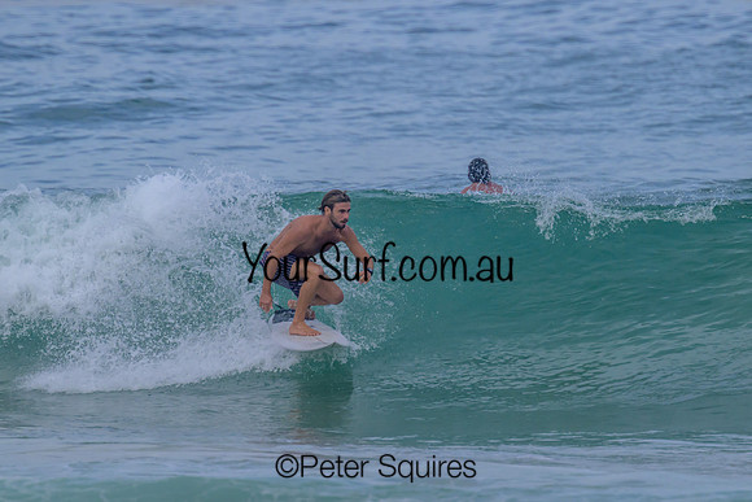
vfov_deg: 1.3
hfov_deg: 1.9
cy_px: 198
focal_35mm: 1077
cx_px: 466
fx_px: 22495
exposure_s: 1/2000
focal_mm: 800
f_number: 11
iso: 900
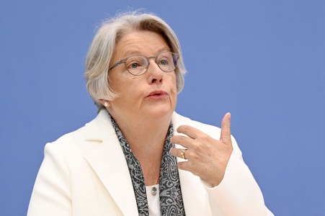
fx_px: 1083
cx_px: 162
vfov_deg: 11.4
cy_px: 108
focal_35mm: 120
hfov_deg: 17.1
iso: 4000
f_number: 6.3
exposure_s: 1/500
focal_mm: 120
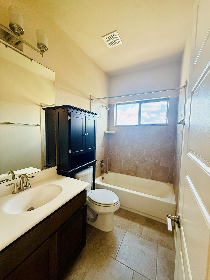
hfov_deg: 85.7
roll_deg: -0.6
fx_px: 113
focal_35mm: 14
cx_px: 105
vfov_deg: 102.1
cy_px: 140
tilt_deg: -4.1
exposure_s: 1/120
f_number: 2.2
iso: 200
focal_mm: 2.22
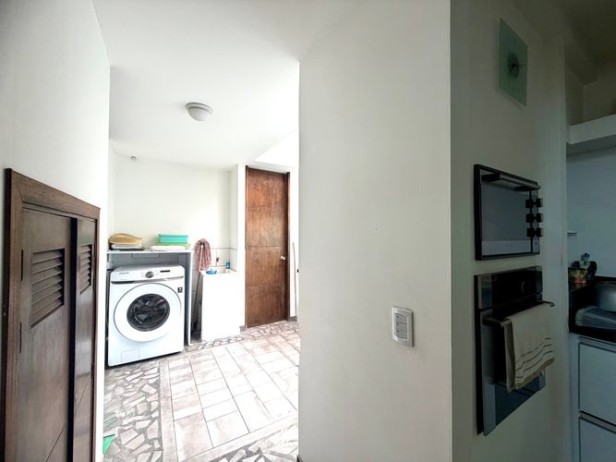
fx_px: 249
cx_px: 308
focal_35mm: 14
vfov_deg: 85.7
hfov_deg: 102.1
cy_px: 231
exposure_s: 1/121
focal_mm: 2.22
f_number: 2.2
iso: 80
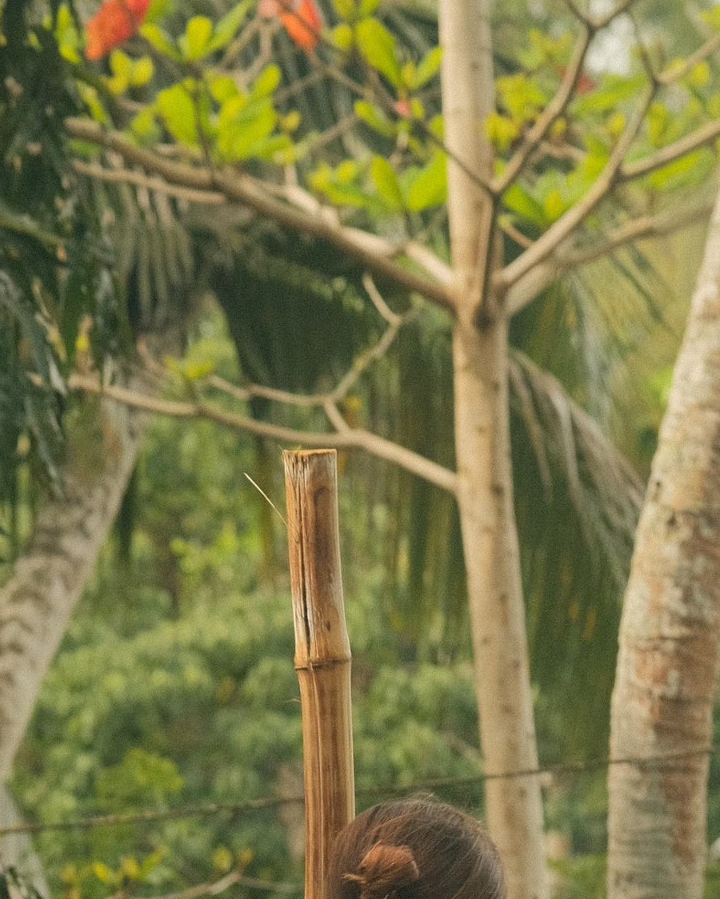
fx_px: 7165
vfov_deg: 7.1
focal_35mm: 269
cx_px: 337
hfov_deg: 5.8
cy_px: 1292
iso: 800
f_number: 3.2
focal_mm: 56
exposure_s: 1/500
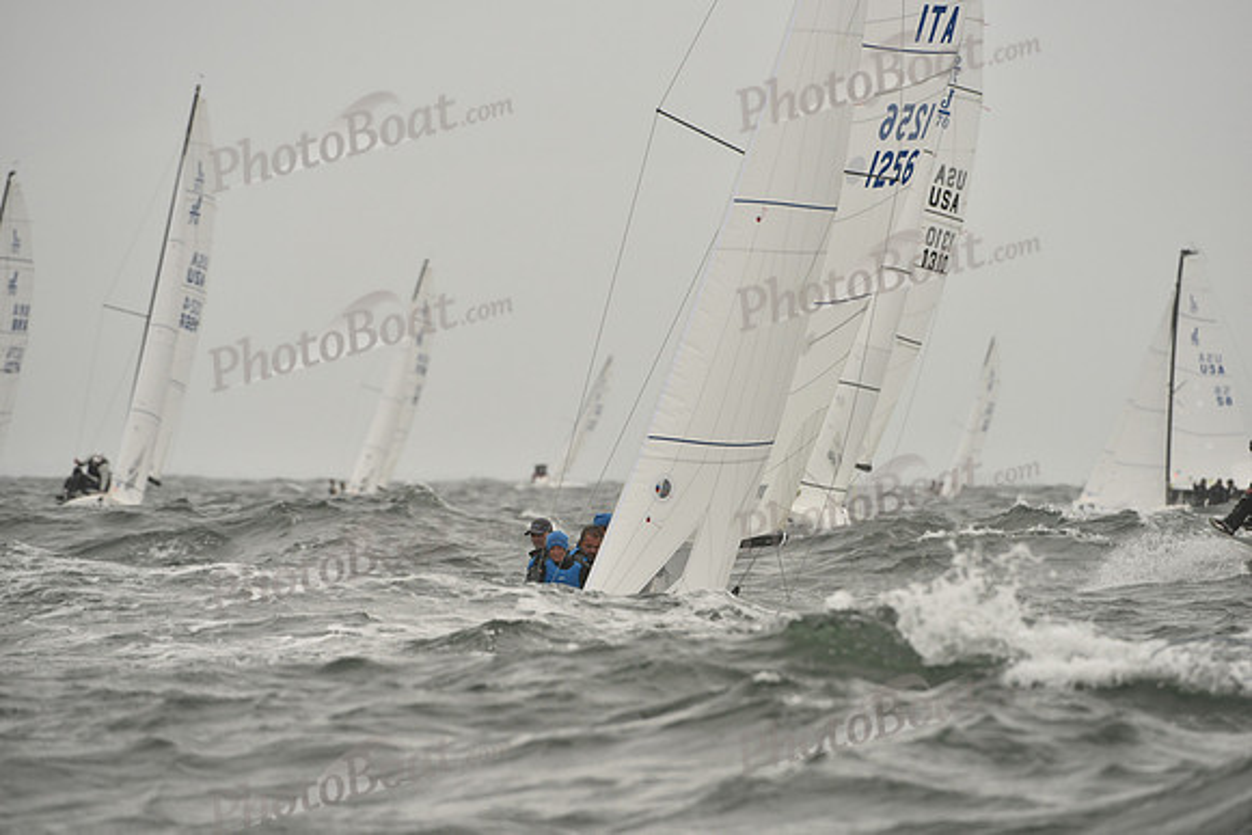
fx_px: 13914
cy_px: 418
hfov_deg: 5.2
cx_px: 626
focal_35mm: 400
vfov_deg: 3.4
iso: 400
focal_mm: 400
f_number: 7.1
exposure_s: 1/1250
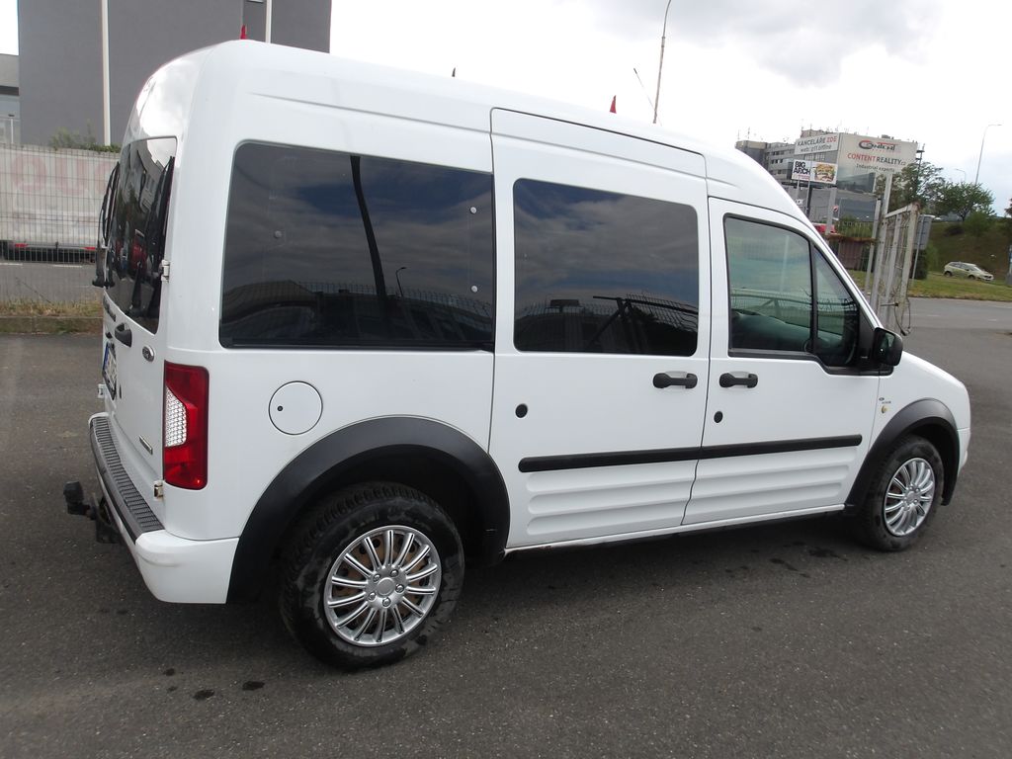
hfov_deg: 65.3
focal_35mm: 27
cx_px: 506
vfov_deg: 51.4
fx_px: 789
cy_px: 380
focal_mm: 4.9
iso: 100
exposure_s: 1/606
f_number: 3
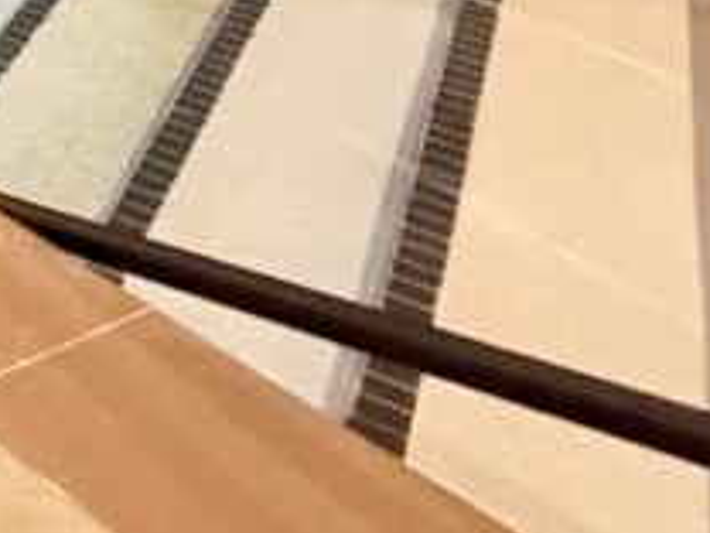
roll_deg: +1.0
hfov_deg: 15.1
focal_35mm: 69
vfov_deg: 16.9
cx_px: -1000
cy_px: -478
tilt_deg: -8.9
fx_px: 1415
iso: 1000
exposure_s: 1/60
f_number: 2.2
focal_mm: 2.22
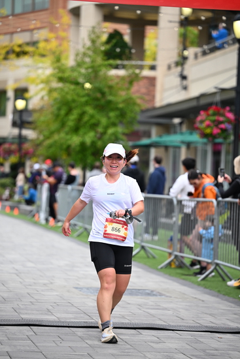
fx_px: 1249
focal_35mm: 125
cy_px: 180
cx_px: 120
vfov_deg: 16.4
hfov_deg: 11.0
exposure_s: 1/2000
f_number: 2.8
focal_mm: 125
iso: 640
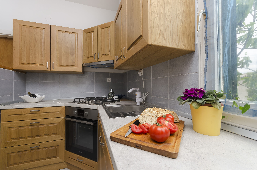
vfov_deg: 77.1
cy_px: 85
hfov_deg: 100.5
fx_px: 107
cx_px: 128
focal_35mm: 15
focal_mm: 10
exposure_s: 1/80
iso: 125
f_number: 8
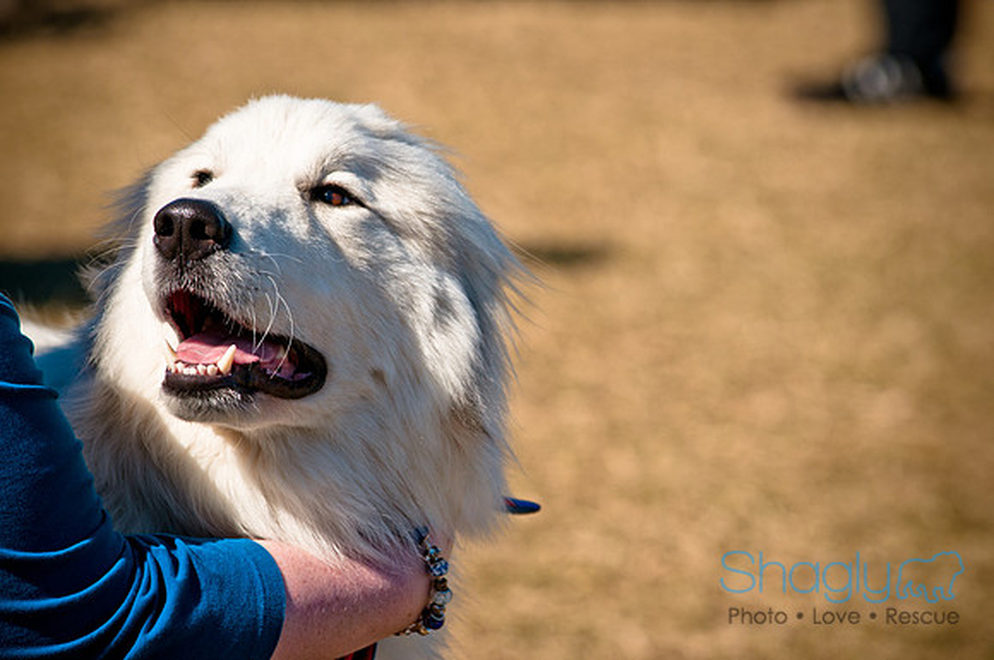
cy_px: 330
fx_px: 8272
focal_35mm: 300
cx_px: 497
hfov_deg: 6.9
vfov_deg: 4.6
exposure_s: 1/1250
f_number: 5.6
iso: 200
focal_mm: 200
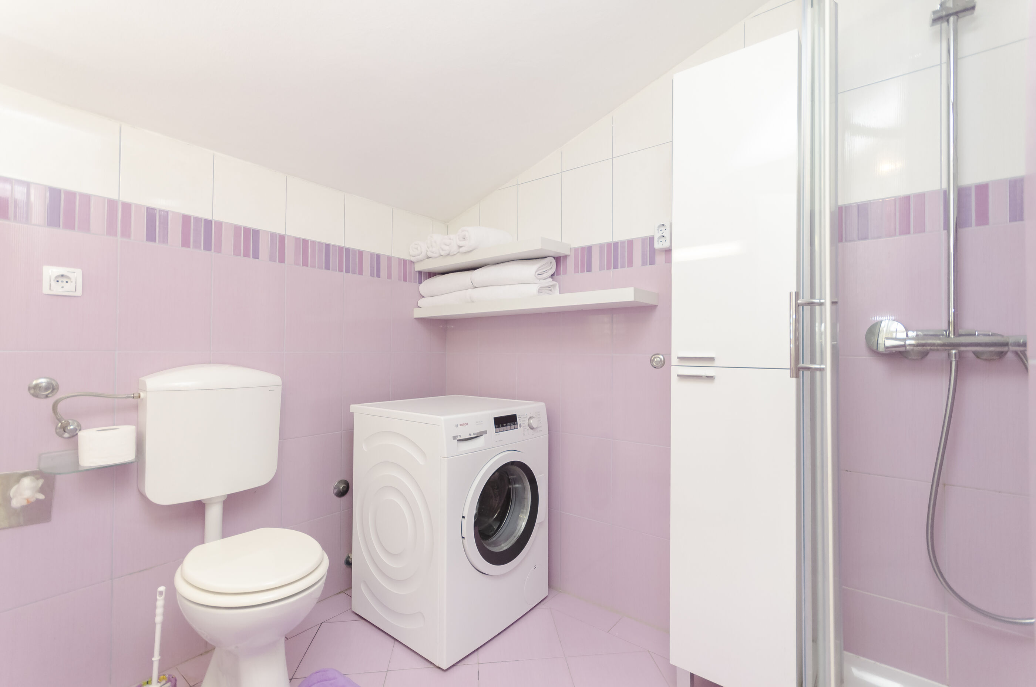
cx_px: 518
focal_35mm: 15
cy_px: 344
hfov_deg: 100.5
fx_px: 431
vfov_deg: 77.1
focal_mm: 10
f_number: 4
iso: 1100
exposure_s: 1/60
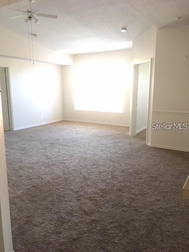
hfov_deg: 48.2
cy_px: 126
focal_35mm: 29
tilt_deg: -10.4
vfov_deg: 61.7
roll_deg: -0.3
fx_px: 211
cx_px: 94
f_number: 2.2
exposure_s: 1/30
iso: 125
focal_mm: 4.15
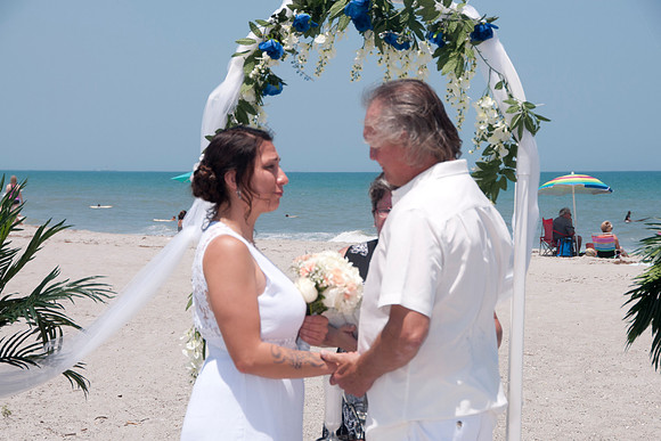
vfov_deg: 10.0
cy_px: 220
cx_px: 330
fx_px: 2513
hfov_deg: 15.0
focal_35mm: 137
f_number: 11
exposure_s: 1/250
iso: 100
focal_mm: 90
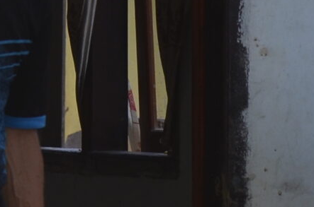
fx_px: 5281
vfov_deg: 2.3
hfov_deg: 3.4
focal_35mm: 607
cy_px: 268
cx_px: 402
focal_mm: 70
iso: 200
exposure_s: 1/200
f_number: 5.6
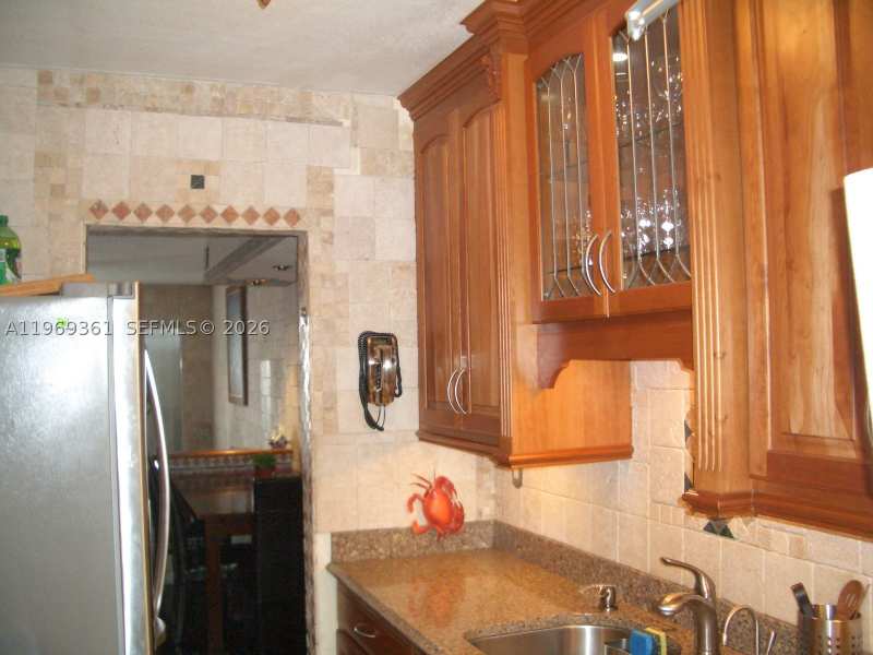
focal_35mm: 35
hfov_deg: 52.6
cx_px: 436
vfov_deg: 40.7
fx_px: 883
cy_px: 328
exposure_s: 1/60
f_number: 2.6
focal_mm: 5.8
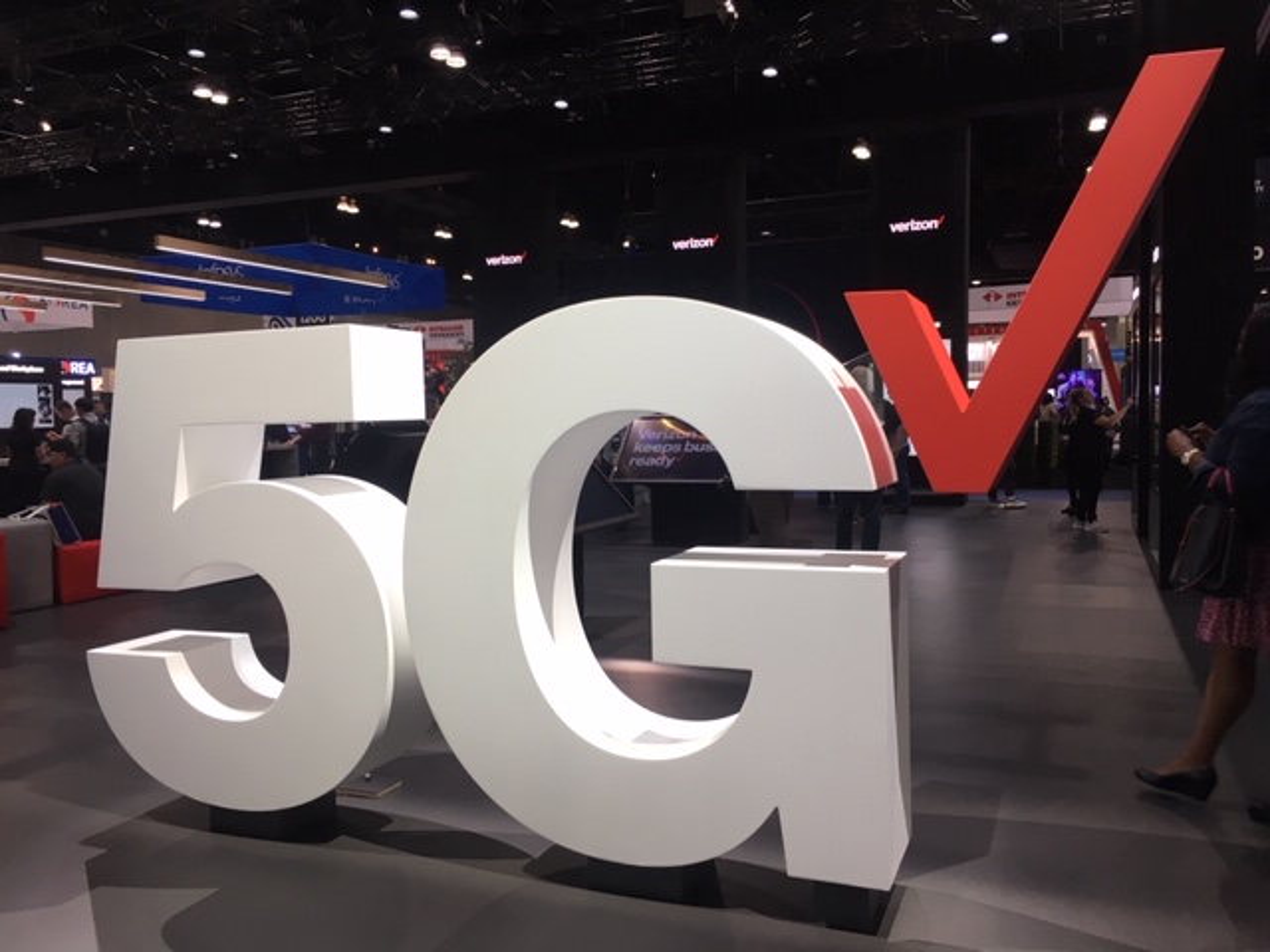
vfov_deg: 48.2
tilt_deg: -3.8
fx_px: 1064
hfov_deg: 61.7
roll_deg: +1.0
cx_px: 635
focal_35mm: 29
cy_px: 476
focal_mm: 4.15
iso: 25
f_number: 2.2
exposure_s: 1/40
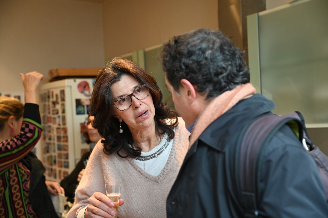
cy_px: 109
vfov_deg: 24.6
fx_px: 501
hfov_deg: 36.3
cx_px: 164
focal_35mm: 55
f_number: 4
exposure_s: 1/80
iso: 3200
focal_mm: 55
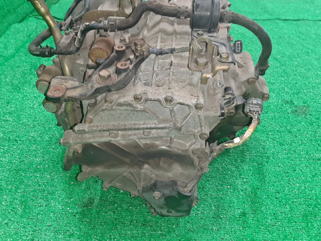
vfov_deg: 48.1
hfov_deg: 61.6
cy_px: 134
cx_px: 147
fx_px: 269
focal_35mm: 29
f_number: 1.7
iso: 158
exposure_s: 1/50
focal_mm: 3.93
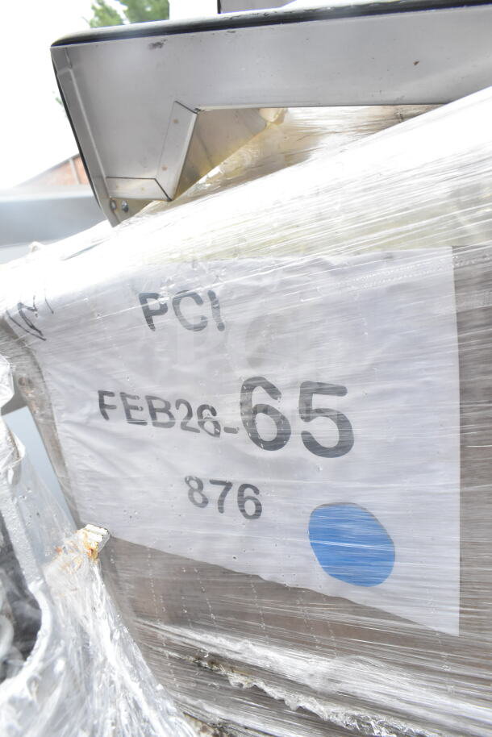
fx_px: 553
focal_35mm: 27
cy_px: 368
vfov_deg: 67.4
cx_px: 246
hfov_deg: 48.0
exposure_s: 1/500
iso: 1600
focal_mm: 18
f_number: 11
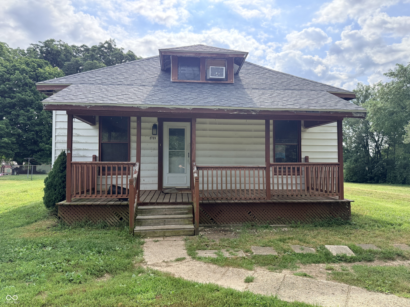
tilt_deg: +0.9
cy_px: 154
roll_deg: +0.1
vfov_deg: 56.8
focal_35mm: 24
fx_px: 284
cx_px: 205
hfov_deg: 71.6
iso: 100
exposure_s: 1/2801
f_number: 1.78
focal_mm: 6.76
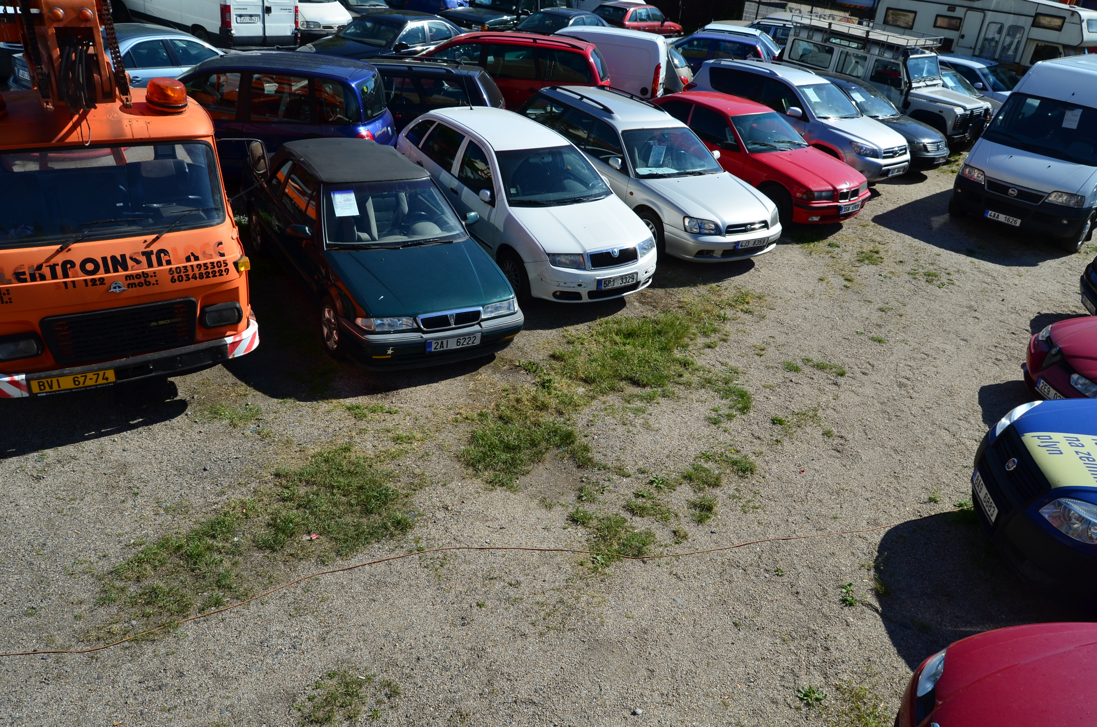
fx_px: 821
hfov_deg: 67.5
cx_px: 548
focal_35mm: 27
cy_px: 364
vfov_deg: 47.7
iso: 125
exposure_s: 1/320
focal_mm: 18
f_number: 9
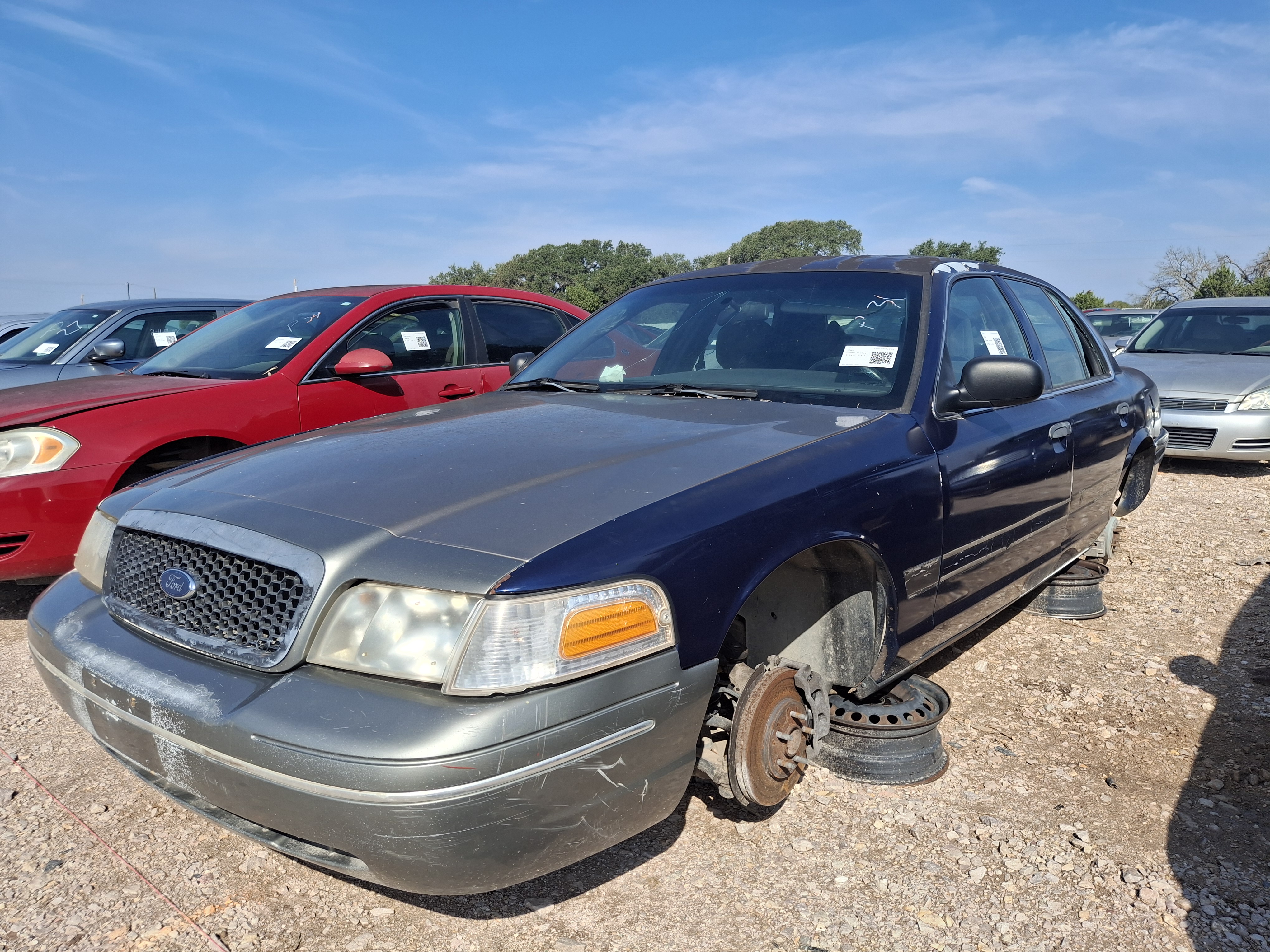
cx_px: 635
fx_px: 917
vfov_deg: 54.9
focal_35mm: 25
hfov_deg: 69.4
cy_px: 476
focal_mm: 4.69
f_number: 1.8
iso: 32
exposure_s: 1/1953
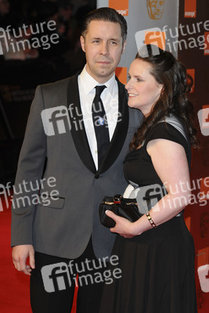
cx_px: 104
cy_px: 156
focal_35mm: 120
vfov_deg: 17.1
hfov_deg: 11.4
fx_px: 1044
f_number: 4.5
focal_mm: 80
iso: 400
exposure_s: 1/160
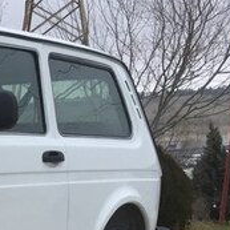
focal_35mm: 98
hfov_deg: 15.3
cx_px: -187
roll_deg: +2.9
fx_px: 737
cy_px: 232
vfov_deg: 17.3
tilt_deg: -10.0
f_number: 2.2
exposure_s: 1/33
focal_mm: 4.15
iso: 32
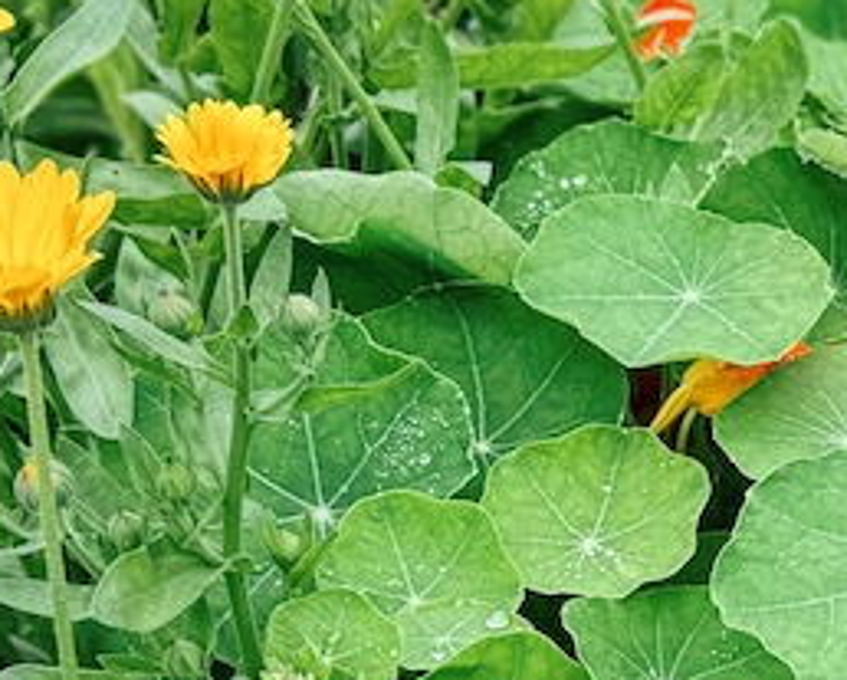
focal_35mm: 136
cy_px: 816
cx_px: 1320
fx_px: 3413
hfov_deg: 13.3
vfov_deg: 11.2
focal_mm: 6.76
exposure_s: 1/379
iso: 80
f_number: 1.78
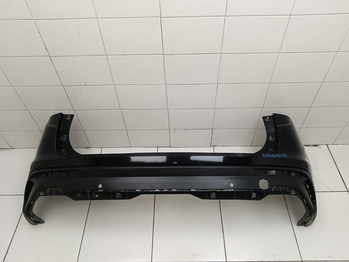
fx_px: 272
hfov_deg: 65.3
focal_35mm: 27
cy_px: 131
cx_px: 174
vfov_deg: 51.4
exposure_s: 1/100
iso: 337
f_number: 1.9
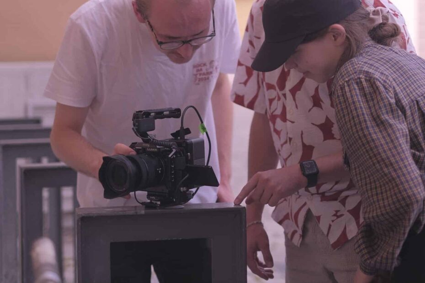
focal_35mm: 53
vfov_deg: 25.5
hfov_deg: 37.5
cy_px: 142
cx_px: 212
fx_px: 626
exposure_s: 1/1700
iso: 320
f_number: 1.4
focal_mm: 35
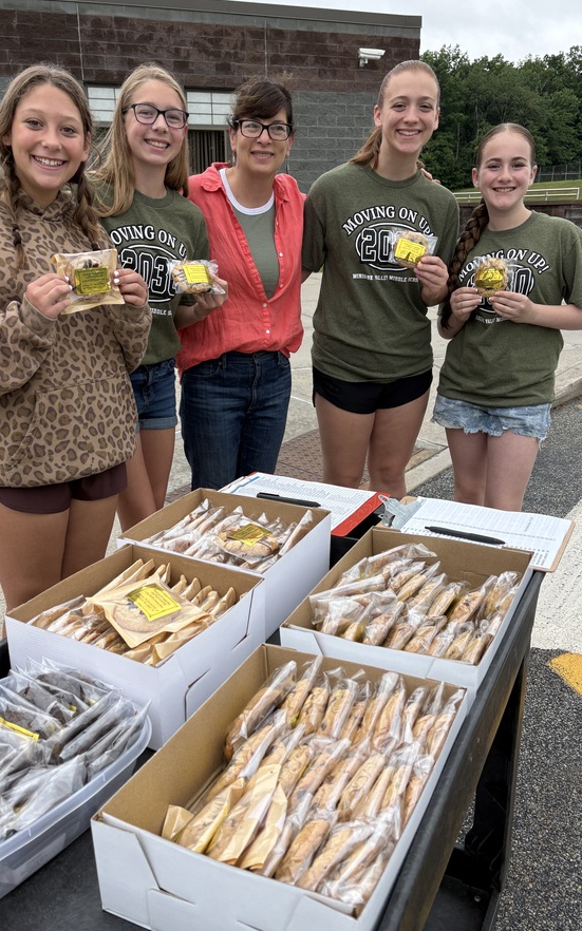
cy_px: 490
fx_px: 812
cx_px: 266
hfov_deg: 39.4
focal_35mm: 32
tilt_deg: -18.0
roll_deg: +0.5
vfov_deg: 59.6
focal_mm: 5.96
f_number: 1.6
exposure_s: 1/264
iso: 50
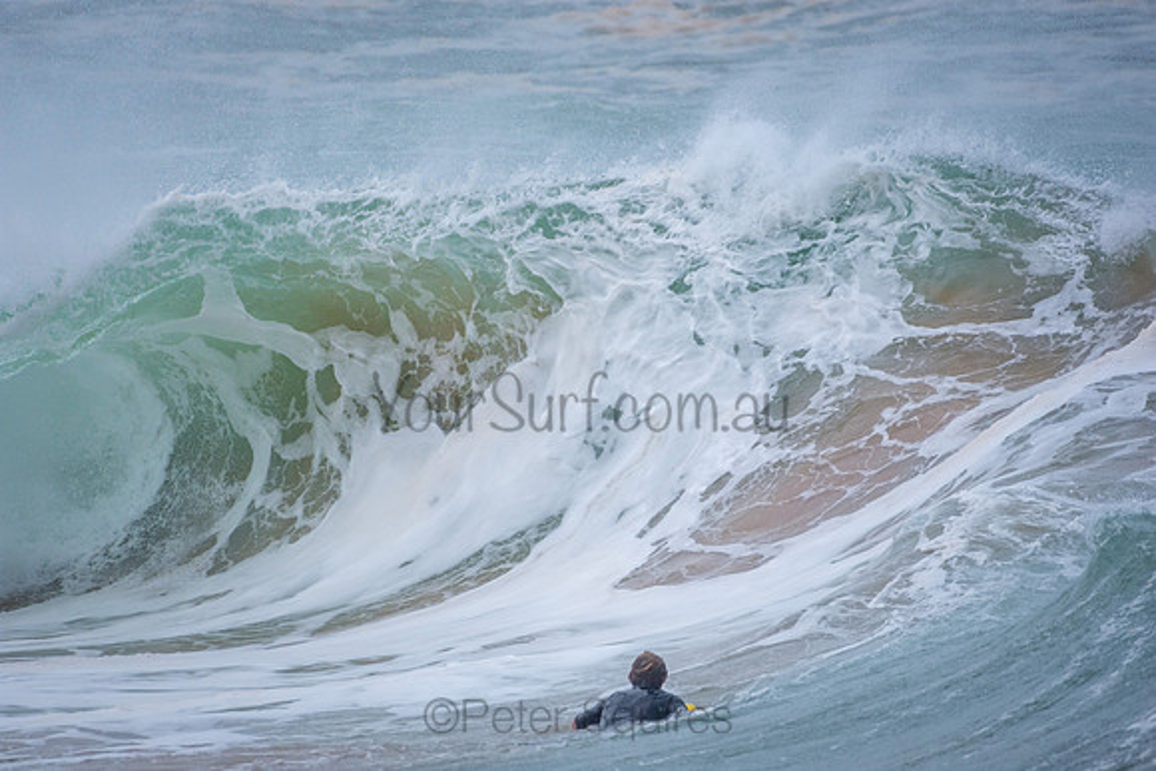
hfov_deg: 2.7
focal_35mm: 750
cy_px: 386
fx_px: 24088
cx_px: 578
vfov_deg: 1.8
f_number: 5.6
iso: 360
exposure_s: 1/1000
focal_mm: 500
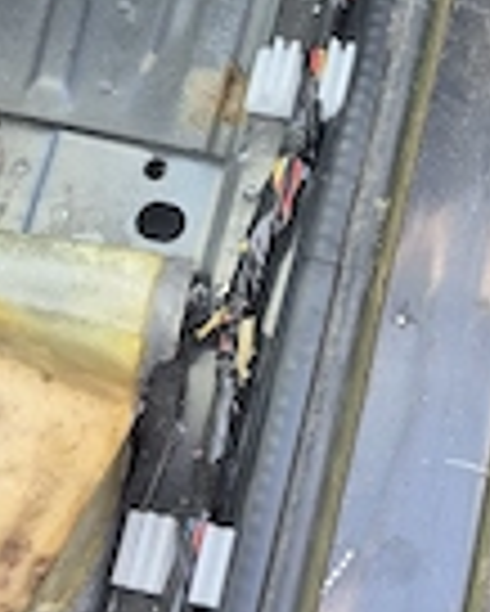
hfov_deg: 23.1
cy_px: 189
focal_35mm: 66
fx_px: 1195
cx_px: 310
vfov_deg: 28.5
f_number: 1.8
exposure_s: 1/182
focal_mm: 5.4
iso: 80
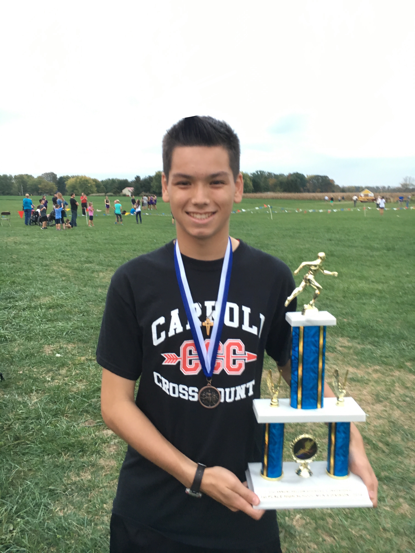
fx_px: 464
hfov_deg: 48.2
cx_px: 208
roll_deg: -1.2
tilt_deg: -10.4
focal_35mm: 29
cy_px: 276
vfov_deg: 61.7
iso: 100
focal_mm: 4.15
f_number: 2.2
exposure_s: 1/30
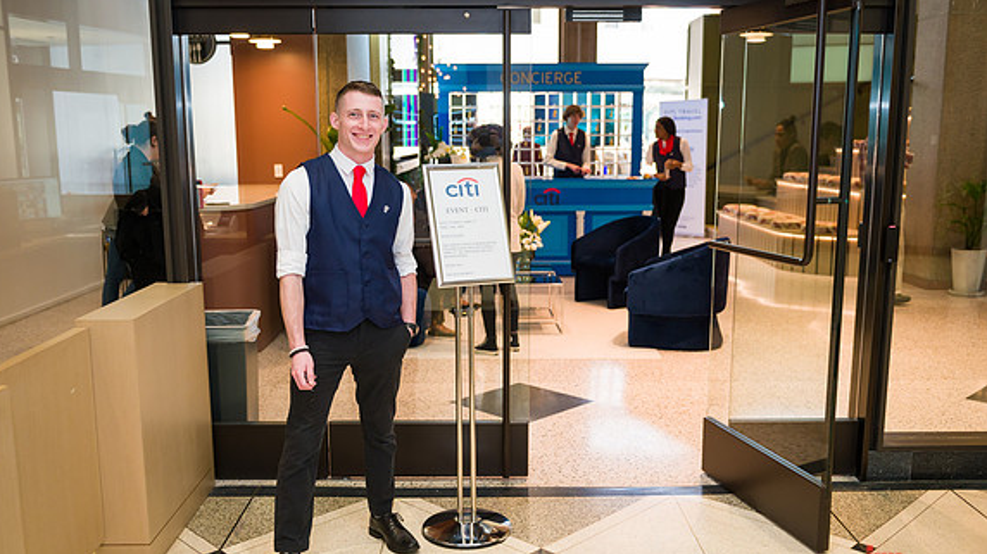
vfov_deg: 34.6
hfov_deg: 58.1
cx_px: 488
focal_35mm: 34
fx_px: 889
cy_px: 302
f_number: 4
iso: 1600
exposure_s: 1/200
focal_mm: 32
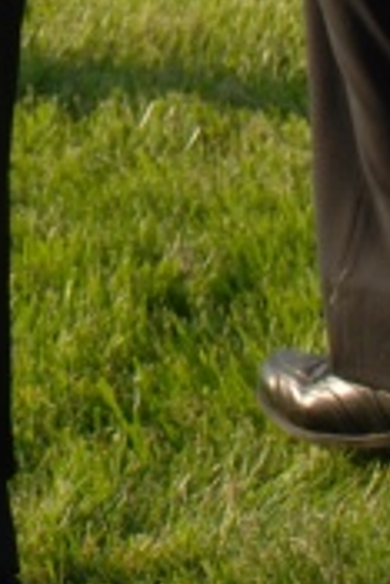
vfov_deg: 4.9
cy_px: -789
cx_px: -580
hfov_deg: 3.3
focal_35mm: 410
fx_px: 6649
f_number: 6.3
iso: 100
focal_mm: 40
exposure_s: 1/160
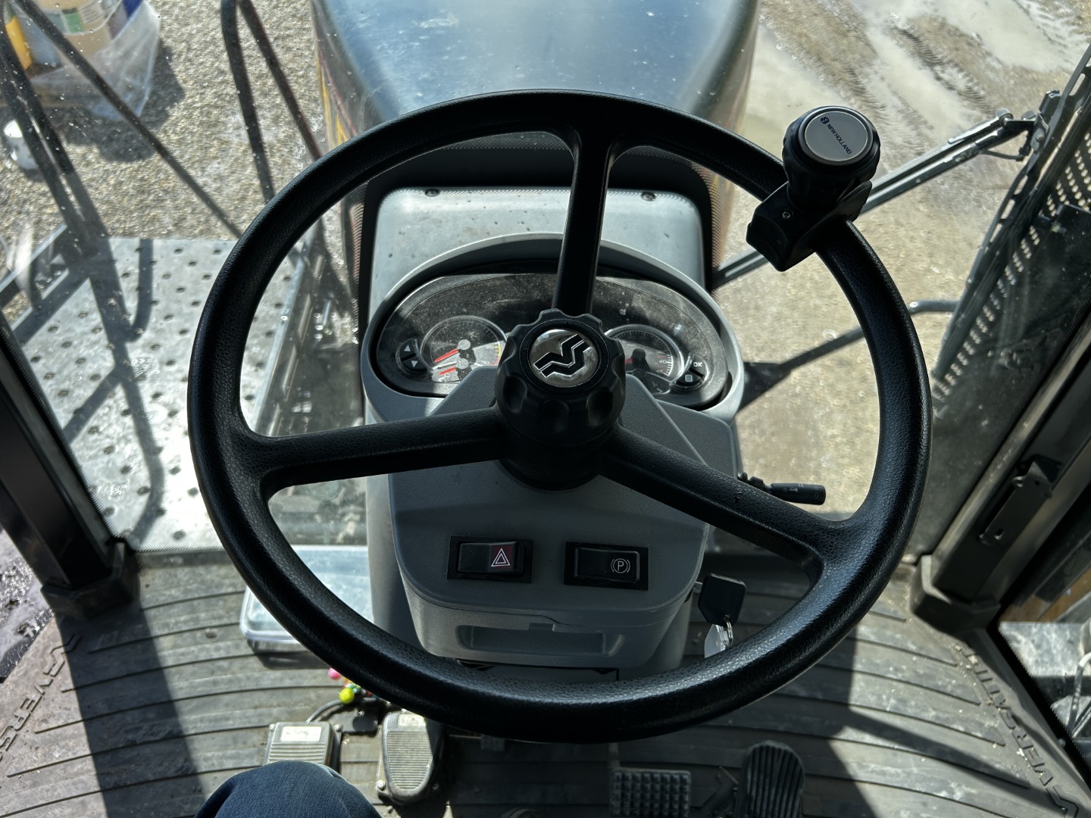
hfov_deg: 67.3
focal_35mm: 26
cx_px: 546
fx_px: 819
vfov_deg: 53.1
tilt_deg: -47.1
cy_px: 409
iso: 50
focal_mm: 5.7
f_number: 1.5
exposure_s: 1/1038
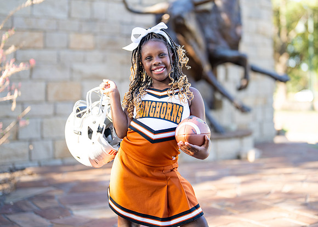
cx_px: 168
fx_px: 559
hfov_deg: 31.8
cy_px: 98
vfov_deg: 22.9
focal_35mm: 62
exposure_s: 1/640
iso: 125
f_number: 1.2
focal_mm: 50
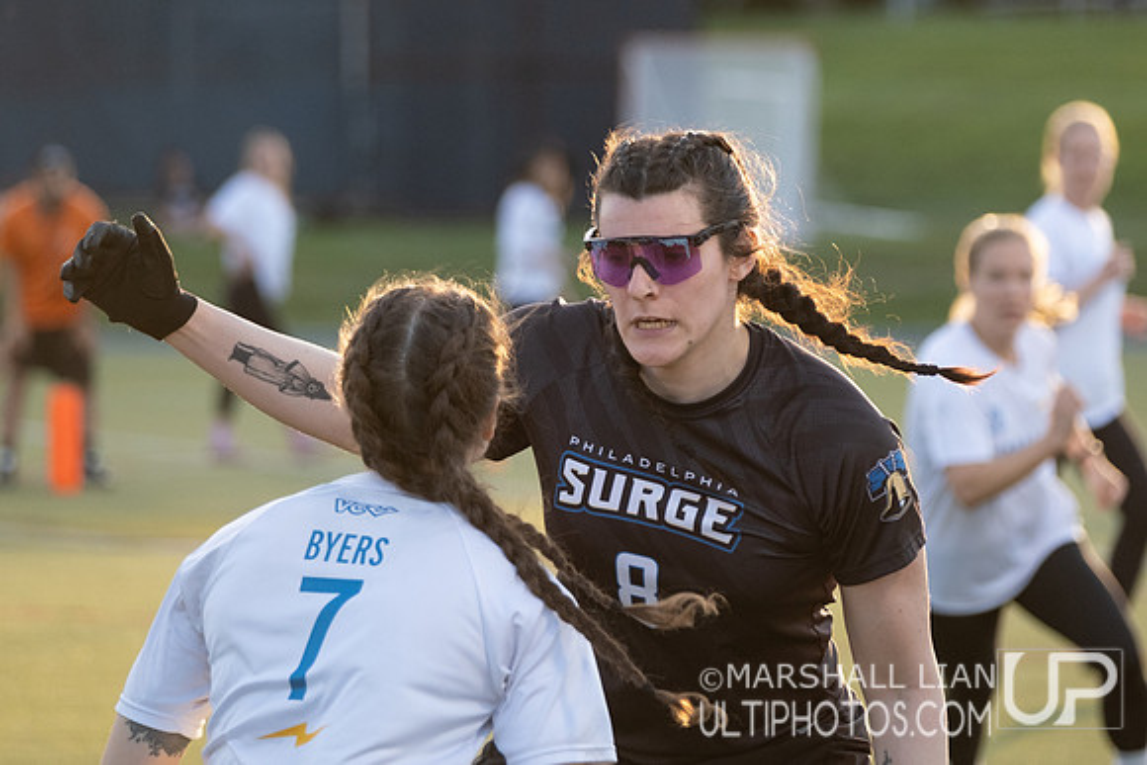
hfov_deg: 7.9
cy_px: 230
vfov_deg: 5.3
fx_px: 8336
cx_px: 654
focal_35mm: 262
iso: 640
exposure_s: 1/1250
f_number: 2.8
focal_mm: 124.3
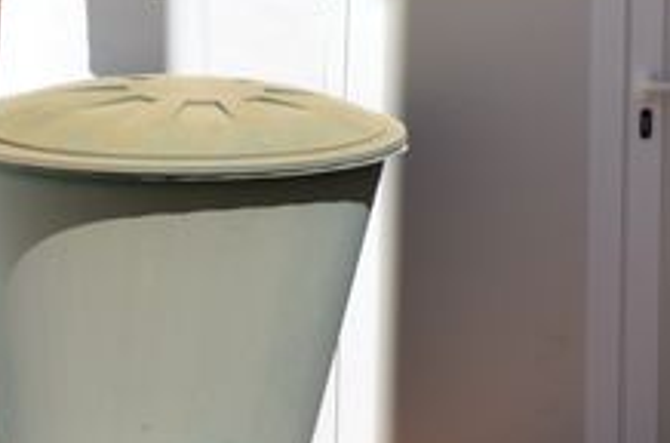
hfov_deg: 24.7
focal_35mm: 65
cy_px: -106
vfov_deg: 19.4
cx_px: 979
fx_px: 1206
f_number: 9
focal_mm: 10
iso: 100
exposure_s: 1/320
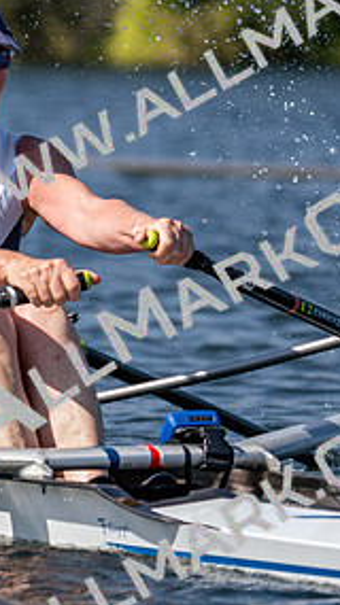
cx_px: -221
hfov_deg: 2.0
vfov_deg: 3.5
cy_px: 271
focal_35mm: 616
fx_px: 9888
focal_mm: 289
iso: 200
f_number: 5.6
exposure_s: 1/2000
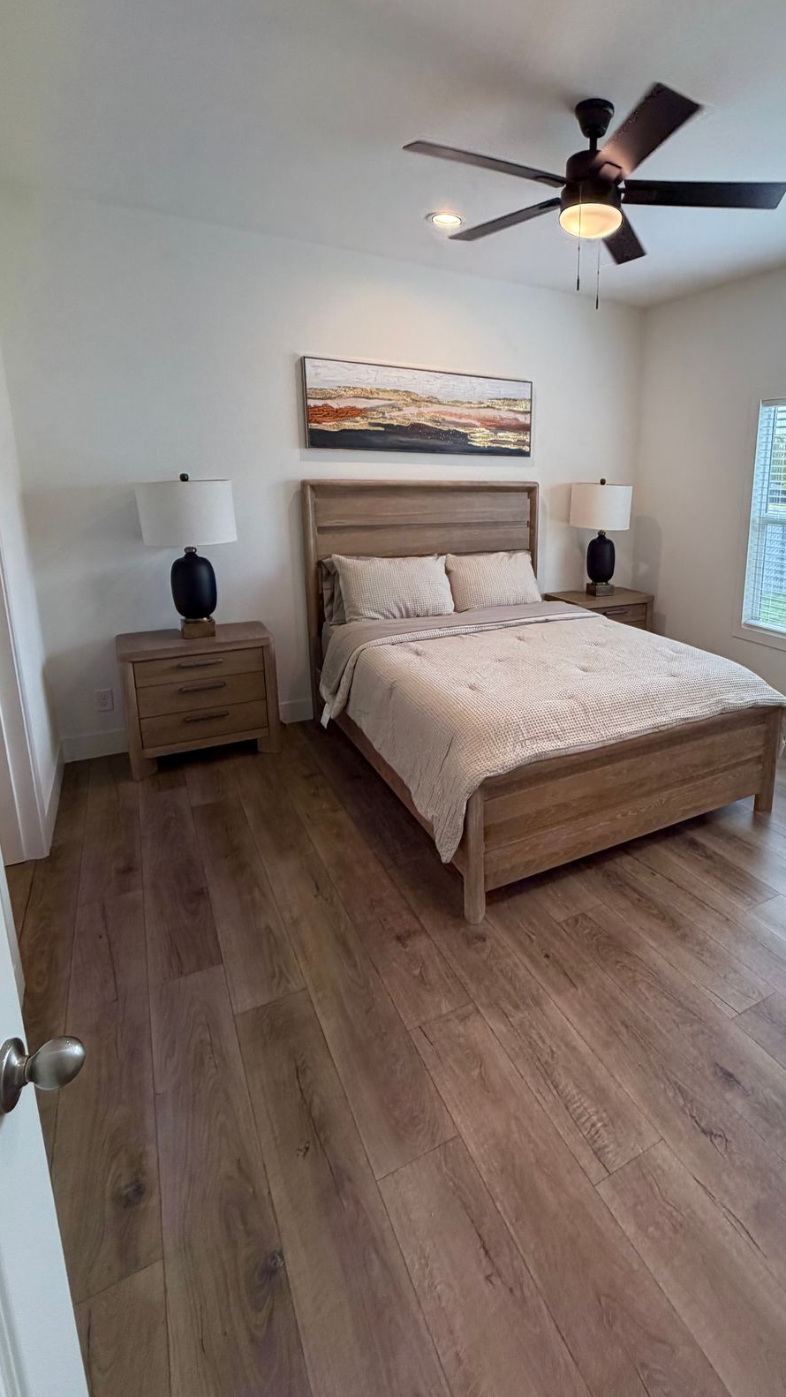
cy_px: 622
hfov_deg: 59.2
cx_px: 541
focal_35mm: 18
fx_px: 667
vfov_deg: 92.3
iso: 125
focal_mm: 2.22
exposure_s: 1/120
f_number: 2.2
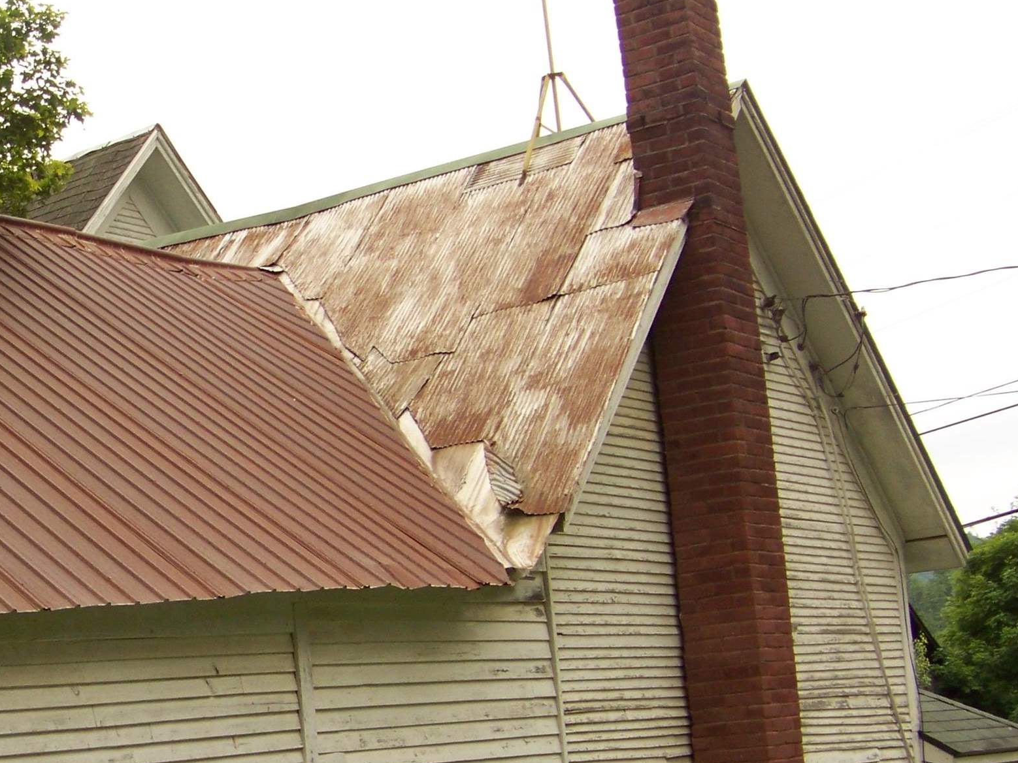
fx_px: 2088
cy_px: 520
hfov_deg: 26.3
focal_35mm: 71
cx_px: 61
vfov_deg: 20.6
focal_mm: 5.85
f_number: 2.8
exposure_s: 1/200
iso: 69
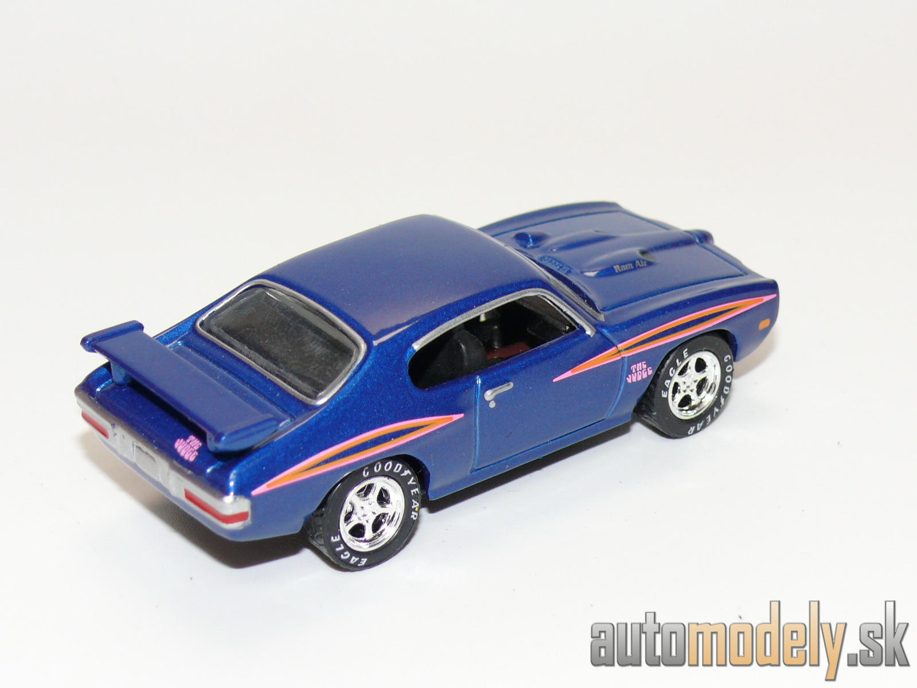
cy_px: 344
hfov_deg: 20.7
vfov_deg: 15.6
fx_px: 2517
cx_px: 458
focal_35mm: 95
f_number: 4
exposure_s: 1/30
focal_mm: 12.9
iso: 100
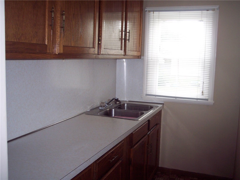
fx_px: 270
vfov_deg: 36.8
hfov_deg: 47.9
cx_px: 120
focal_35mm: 39
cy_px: 90
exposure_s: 1/60
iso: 200
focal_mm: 8
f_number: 2.8
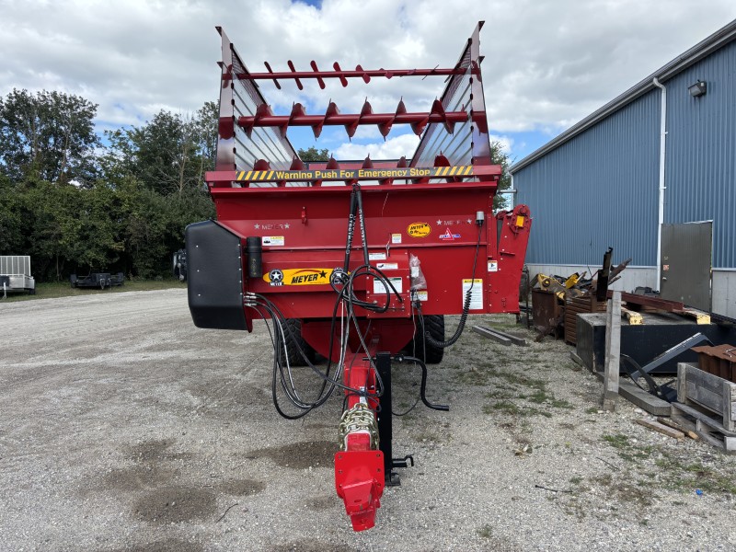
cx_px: 368
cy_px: 276
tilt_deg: -1.2
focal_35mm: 26
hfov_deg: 67.3
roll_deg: +0.2
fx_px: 553
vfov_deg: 53.1
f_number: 1.6
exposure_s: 1/1164
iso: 50
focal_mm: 5.96
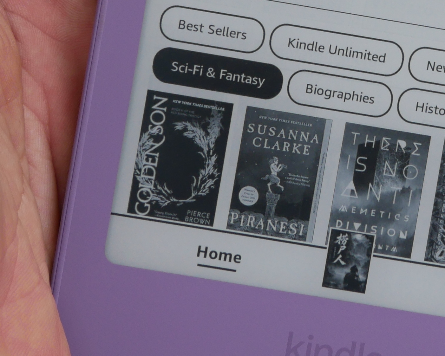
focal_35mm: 147
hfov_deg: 12.9
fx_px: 1936
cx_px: 477
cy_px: 2
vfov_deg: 10.4
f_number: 4.8
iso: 200
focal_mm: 23
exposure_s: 1/125
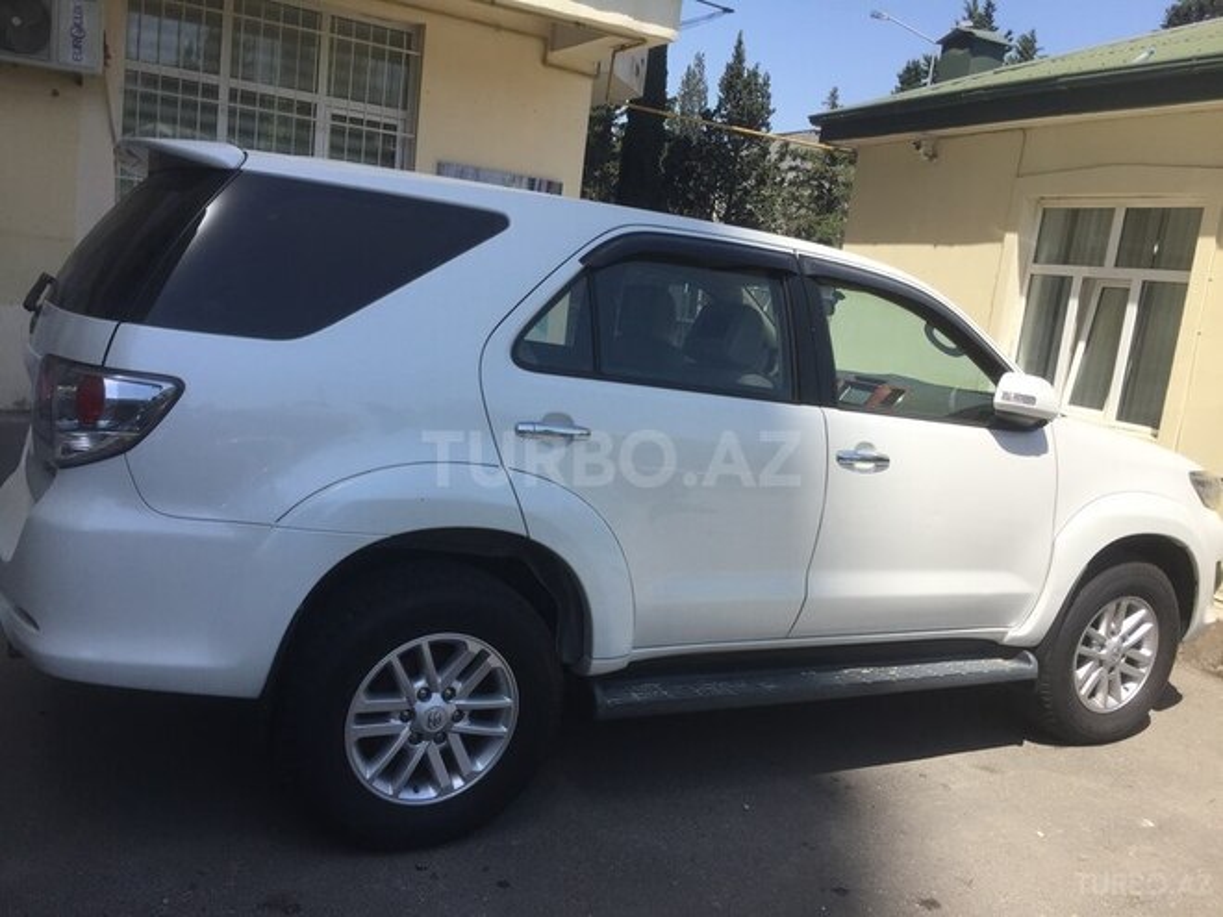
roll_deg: -7.9
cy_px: 458
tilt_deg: -10.2
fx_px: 1025
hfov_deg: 61.7
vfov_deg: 48.2
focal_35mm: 29
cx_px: 612
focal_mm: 4.15
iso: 32
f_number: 2.2
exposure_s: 1/1582
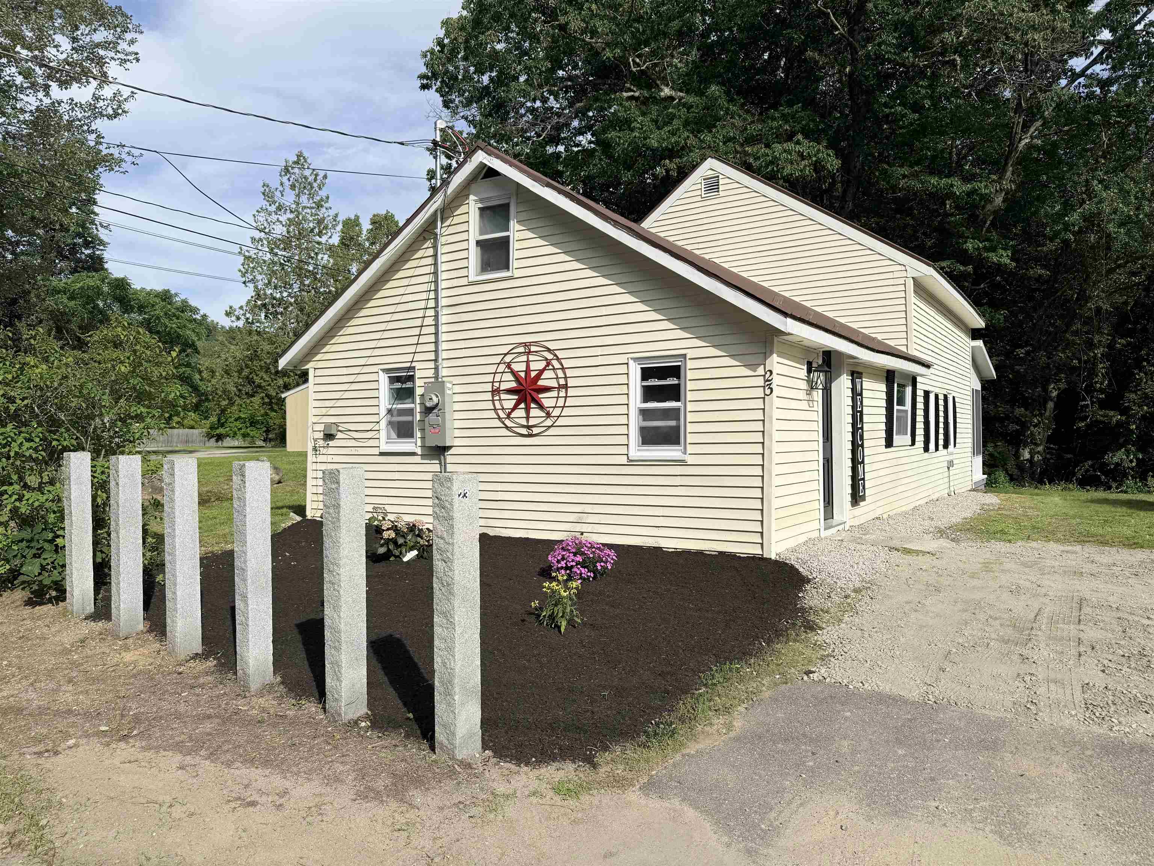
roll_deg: -1.1
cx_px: 577
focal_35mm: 24
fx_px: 800
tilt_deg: +1.1
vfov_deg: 56.8
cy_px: 433
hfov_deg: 71.6
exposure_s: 1/6173
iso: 80
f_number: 1.78
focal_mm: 6.76
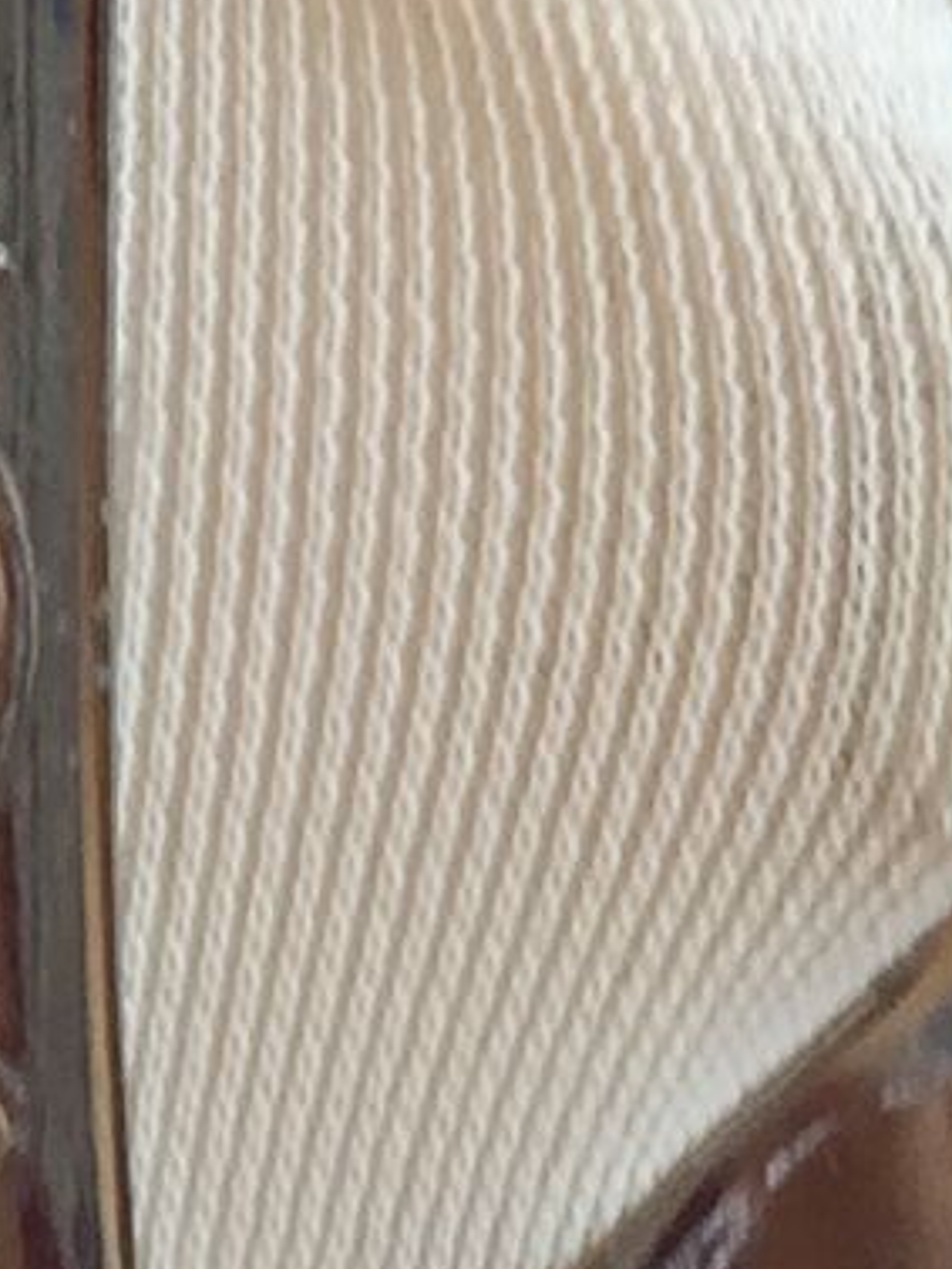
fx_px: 9199
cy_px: -673
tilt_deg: -72.9
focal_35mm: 251
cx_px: -1208
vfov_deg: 7.7
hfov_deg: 5.7
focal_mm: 4.15
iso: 40
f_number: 2.2
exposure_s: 1/50
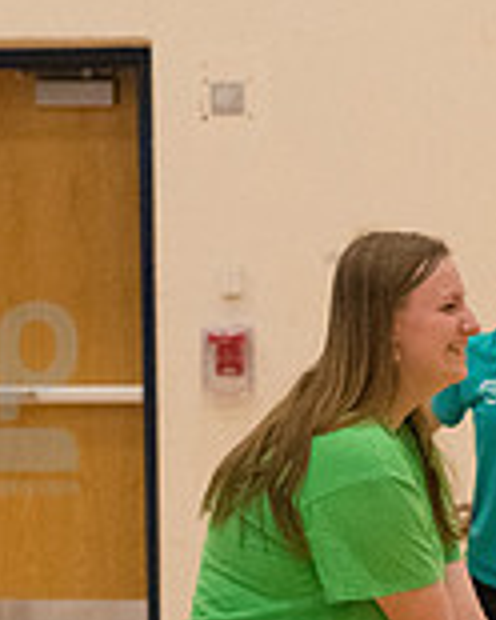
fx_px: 5230
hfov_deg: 5.4
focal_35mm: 285
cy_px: 812
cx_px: 422
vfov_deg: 6.7
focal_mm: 70
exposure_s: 1/400
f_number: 5.6
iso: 10000
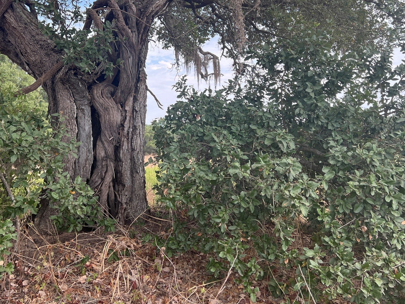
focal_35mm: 38
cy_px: 119
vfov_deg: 37.6
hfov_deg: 48.7
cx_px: 161
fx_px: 445
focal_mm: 5.7
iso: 50
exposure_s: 1/814
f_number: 1.5
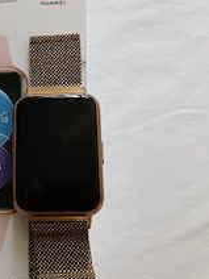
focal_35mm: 51
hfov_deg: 27.6
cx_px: 25
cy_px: 125
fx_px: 411
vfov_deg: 37.5
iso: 808
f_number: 1.9
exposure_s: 1/50
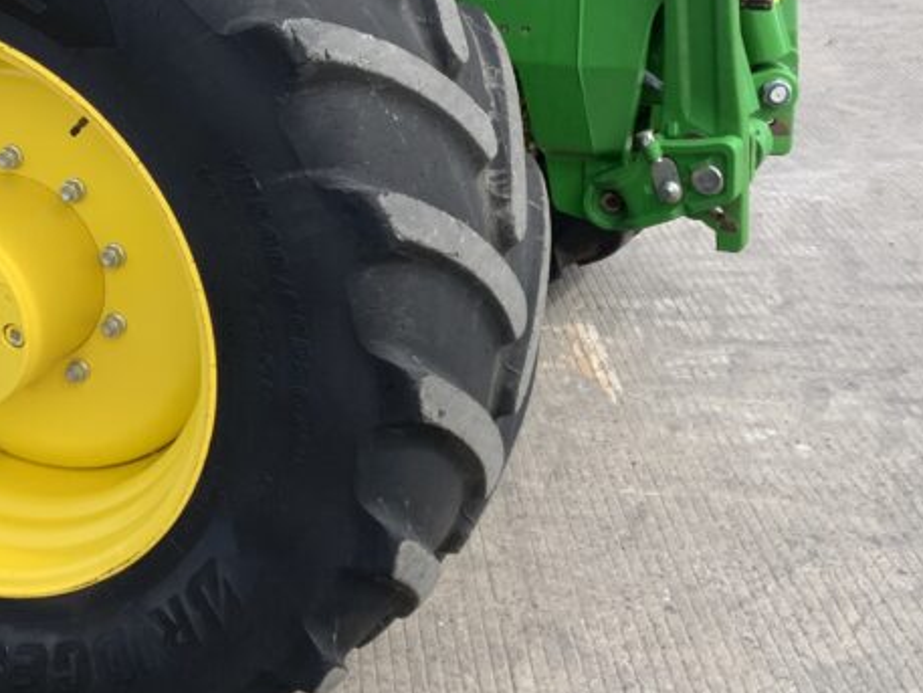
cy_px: 226
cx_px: 257
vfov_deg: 22.5
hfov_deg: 29.4
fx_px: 1734
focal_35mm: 65
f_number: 1.8
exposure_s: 1/469
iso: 16
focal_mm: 3
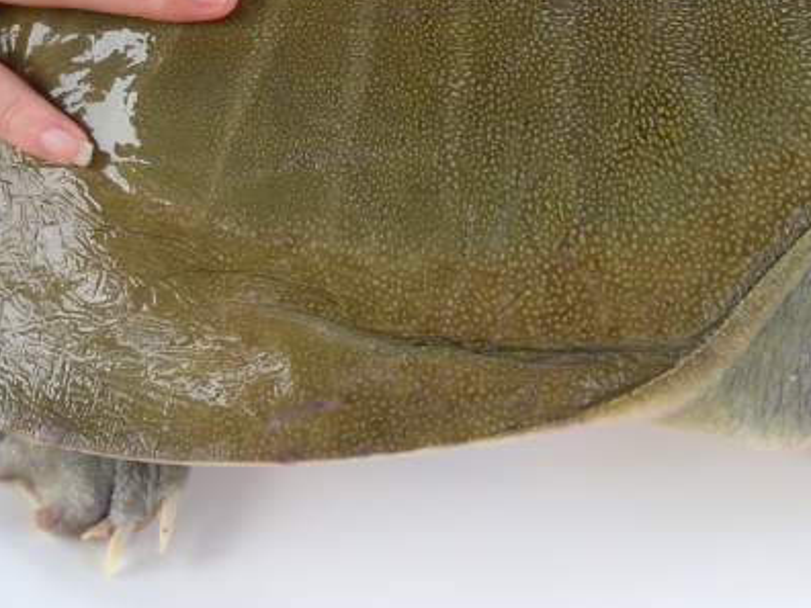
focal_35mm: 91
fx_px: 2132
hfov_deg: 21.5
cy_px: 66
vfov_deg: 16.0
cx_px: 487
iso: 100
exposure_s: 1/125
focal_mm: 8.1
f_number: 4.6
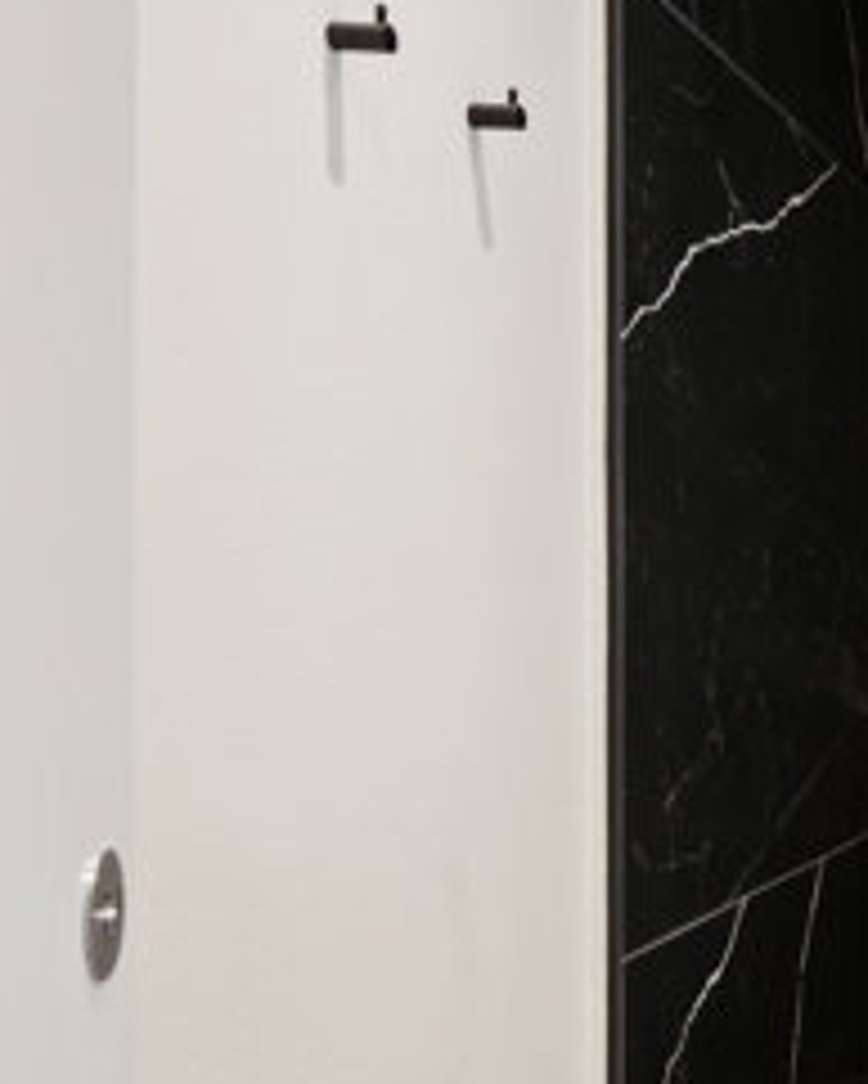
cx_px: 1592
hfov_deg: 20.0
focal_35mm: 53
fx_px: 1701
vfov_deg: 35.3
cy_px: 596
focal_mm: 17
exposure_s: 1/6
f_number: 7.1
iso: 400
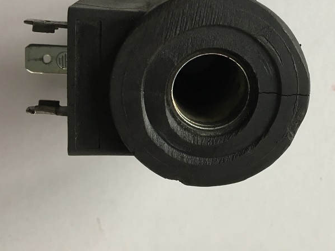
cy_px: 89
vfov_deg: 27.9
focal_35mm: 52
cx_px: 236
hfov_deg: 36.3
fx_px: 503
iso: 64
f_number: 2.2
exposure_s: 1/33
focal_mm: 4.15
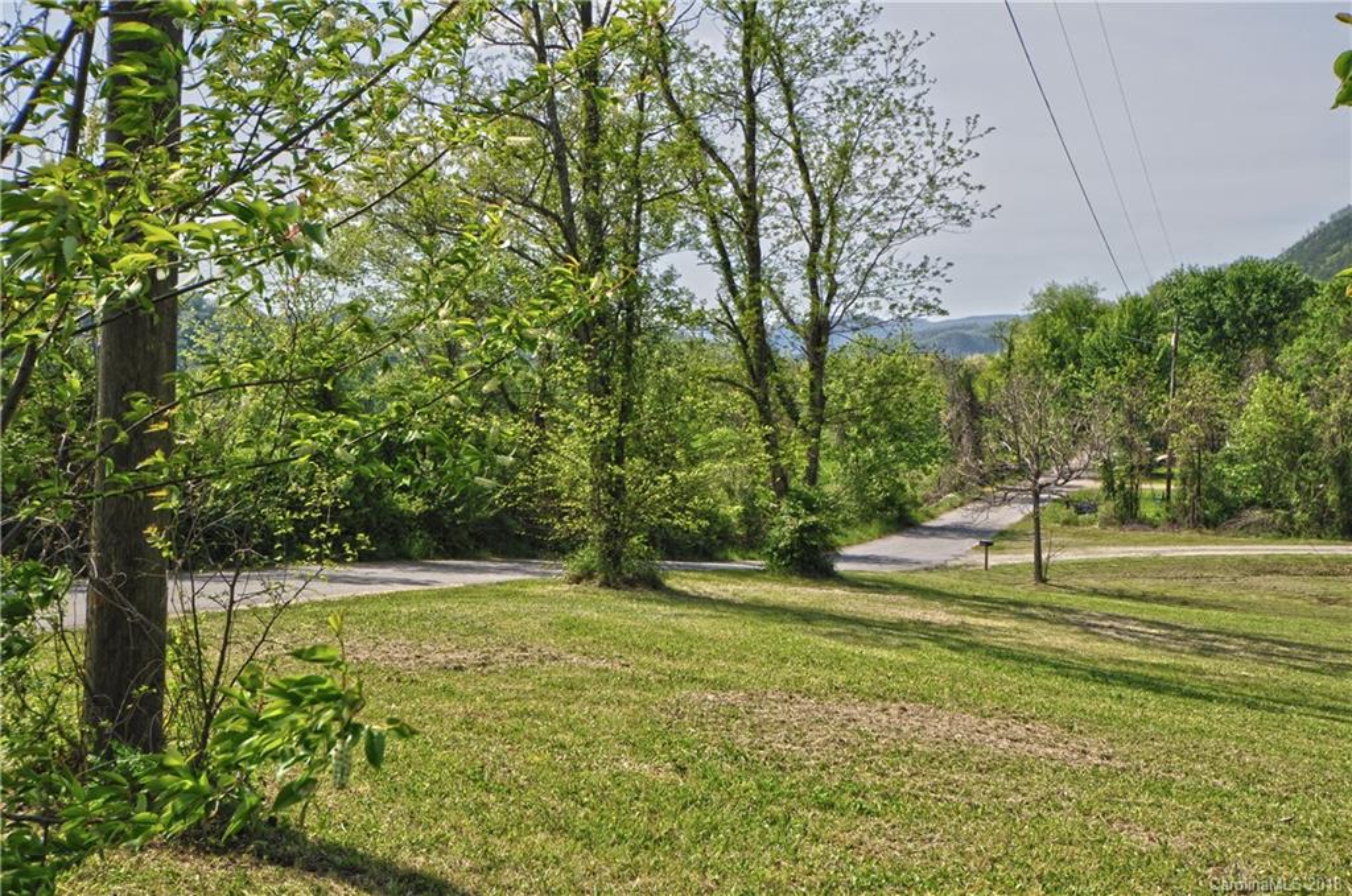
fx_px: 1350
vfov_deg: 36.7
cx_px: 676
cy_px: 448
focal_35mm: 36
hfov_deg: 53.2
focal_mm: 24
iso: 220
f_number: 10
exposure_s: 1/250
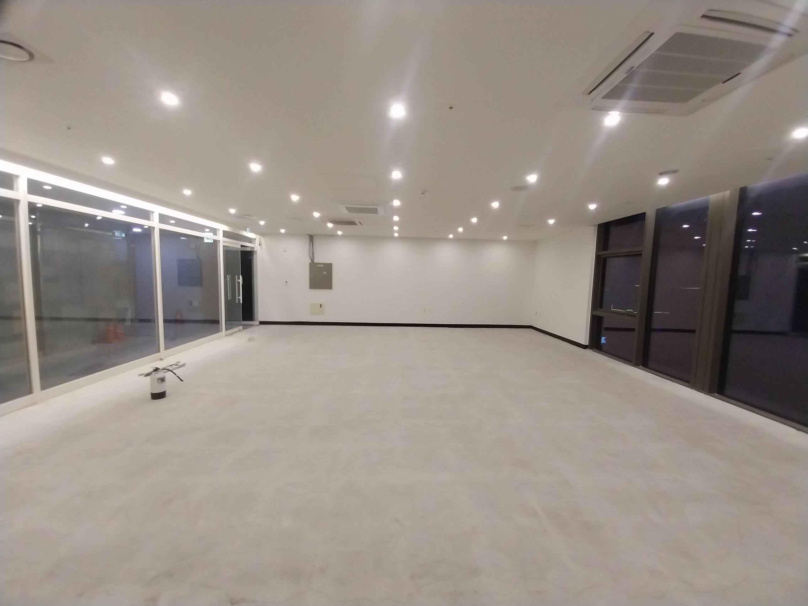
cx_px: 404
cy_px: 303
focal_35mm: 13
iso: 160
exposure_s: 1/60
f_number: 2.2
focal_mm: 1.3
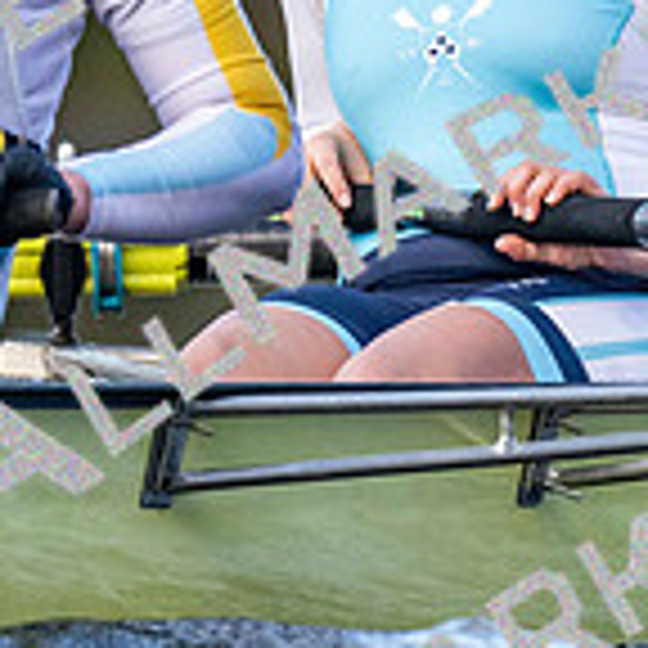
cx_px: 837
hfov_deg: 0.9
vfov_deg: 0.9
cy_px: -124
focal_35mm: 2048
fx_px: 43374
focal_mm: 600
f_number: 4
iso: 2800
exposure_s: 1/2500
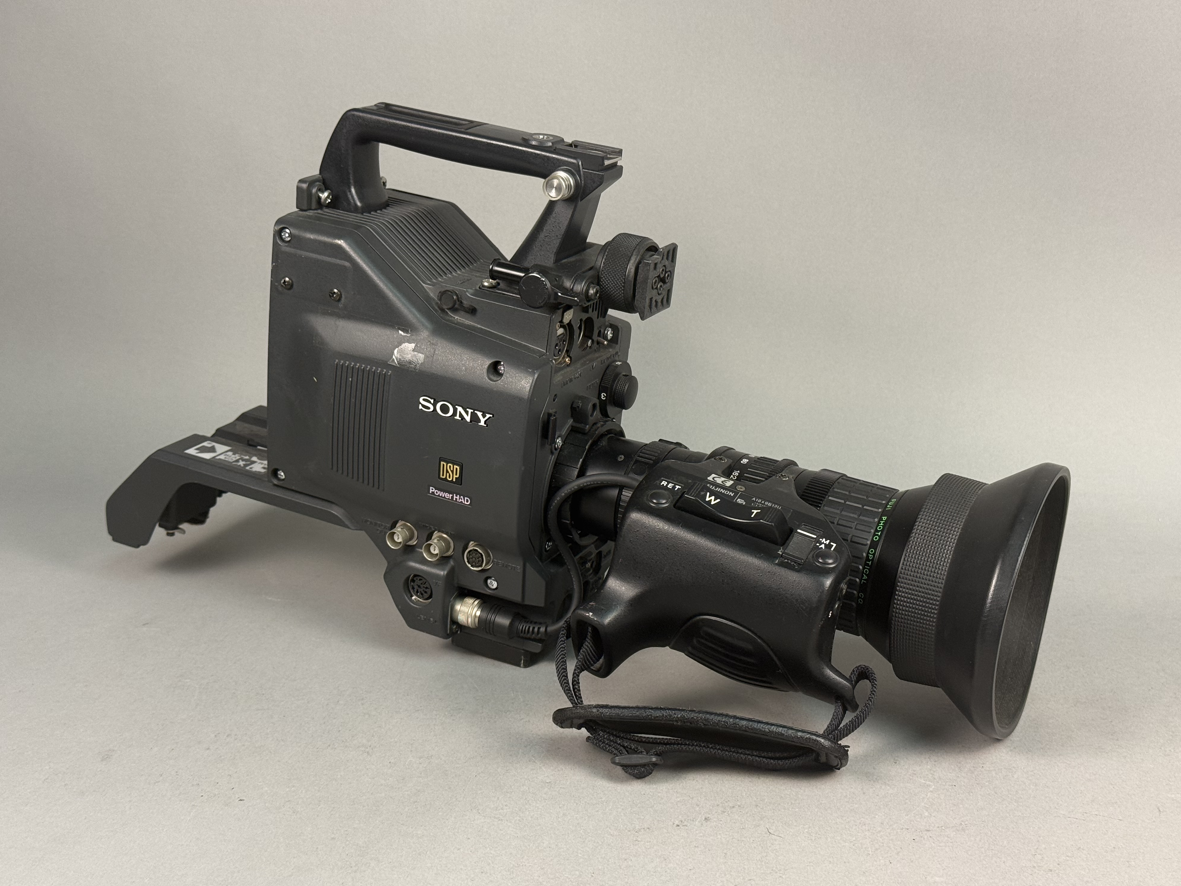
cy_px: 439
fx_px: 1672
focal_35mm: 49
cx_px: 591
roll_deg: +1.6
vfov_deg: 29.7
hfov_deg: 38.9
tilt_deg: -17.4
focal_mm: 6.76
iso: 80
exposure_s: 1/60
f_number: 1.78
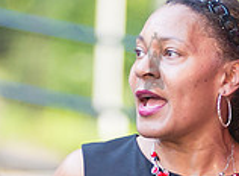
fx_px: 4502
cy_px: 194
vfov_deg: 2.2
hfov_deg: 3.0
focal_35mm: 657
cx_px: 188
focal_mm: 155
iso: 2000
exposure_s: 1/200
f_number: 2.8
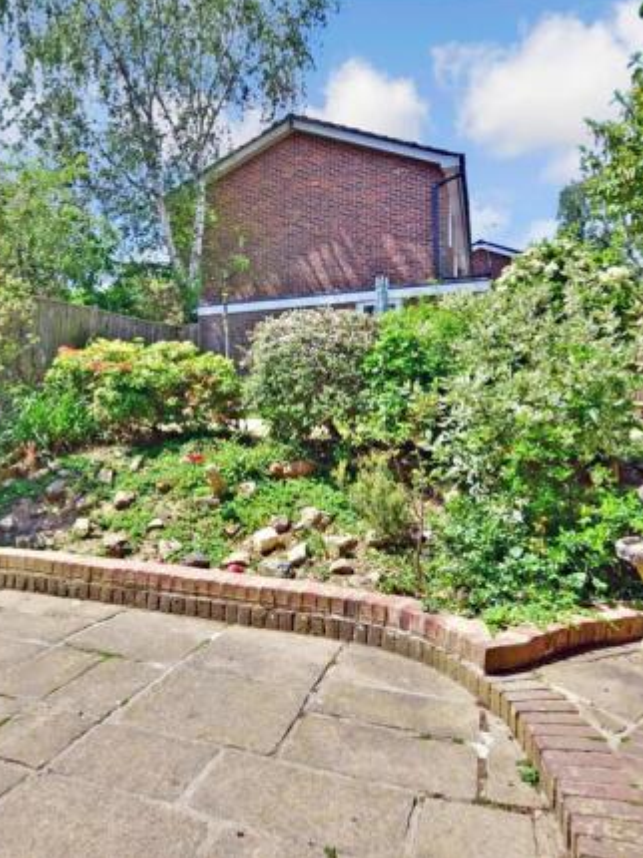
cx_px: 276
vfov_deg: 76.4
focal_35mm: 22
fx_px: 545
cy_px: 428
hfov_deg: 60.8
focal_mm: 10
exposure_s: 1/320
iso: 400
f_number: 11
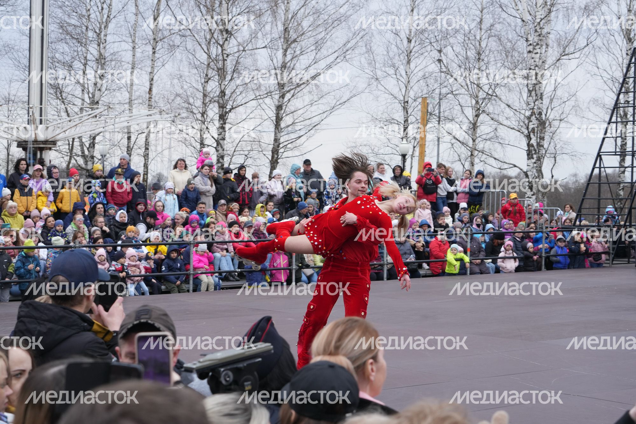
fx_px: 1237
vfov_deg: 19.5
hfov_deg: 28.8
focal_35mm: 70
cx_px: 318
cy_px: 212
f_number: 8
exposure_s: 1/500
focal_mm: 70
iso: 1000
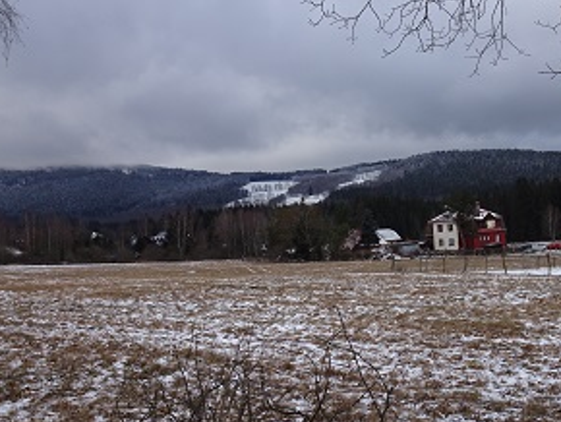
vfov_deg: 35.9
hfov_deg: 46.4
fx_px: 649
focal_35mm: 40
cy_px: 240
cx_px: 346
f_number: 3.5
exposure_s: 1/125
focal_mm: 4.92
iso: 80
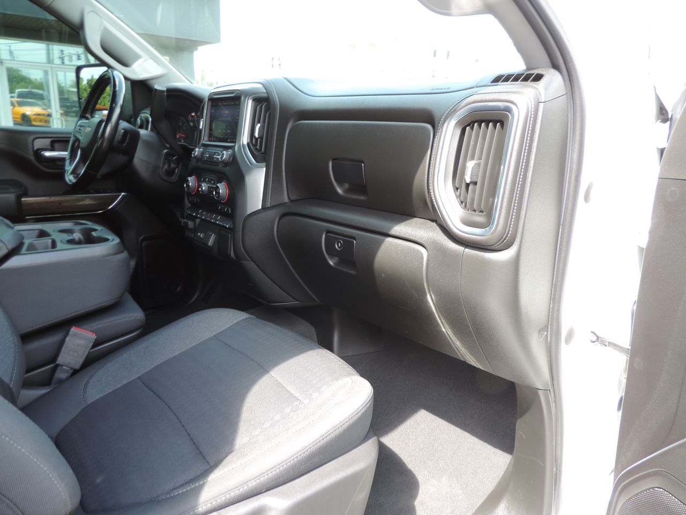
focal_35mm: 24
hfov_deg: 71.6
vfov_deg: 56.8
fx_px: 476
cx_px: 343
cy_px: 258
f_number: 3
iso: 80
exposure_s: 1/50
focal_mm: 4.3
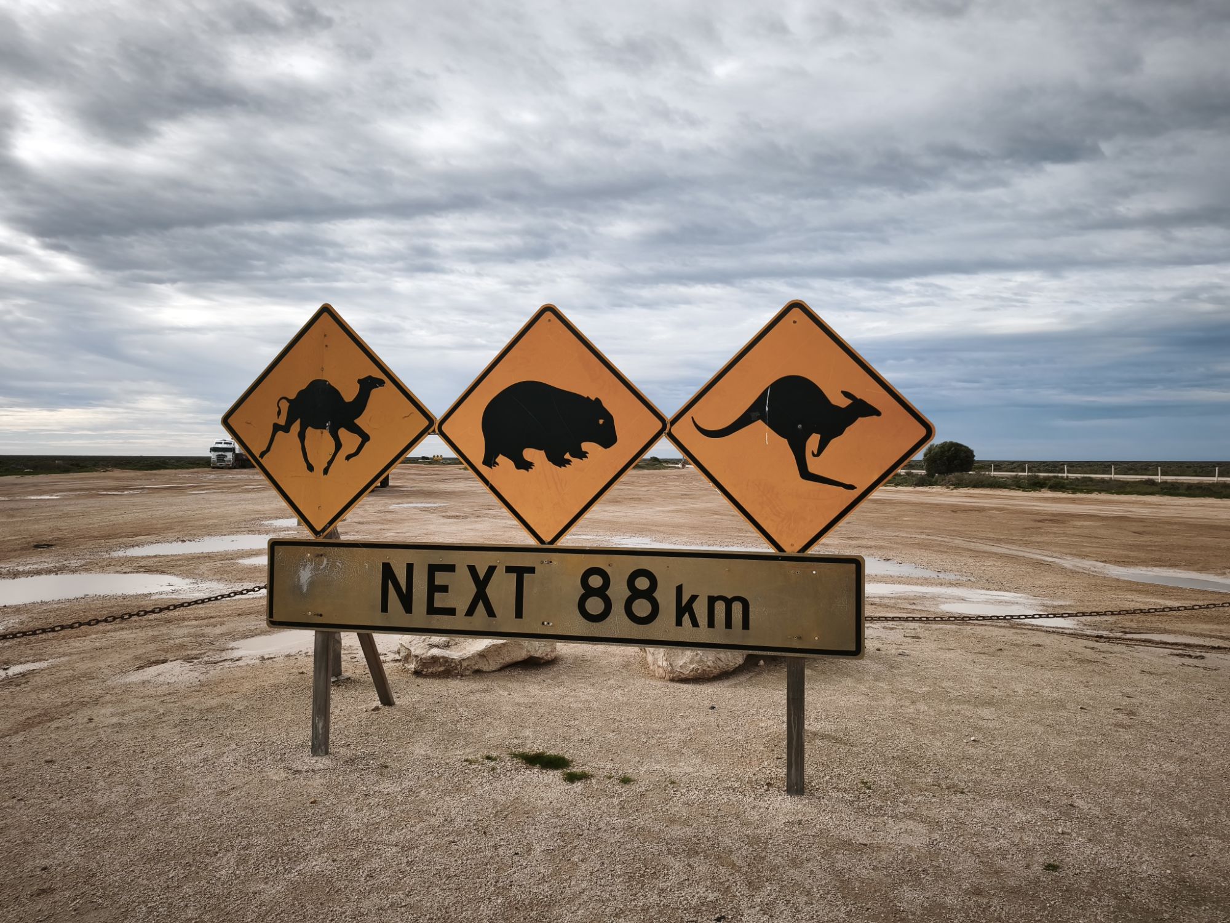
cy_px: 462
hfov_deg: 73.9
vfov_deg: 58.9
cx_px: 615
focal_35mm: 23
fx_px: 817
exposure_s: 1/1594
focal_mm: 6.45
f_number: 1.62
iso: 50
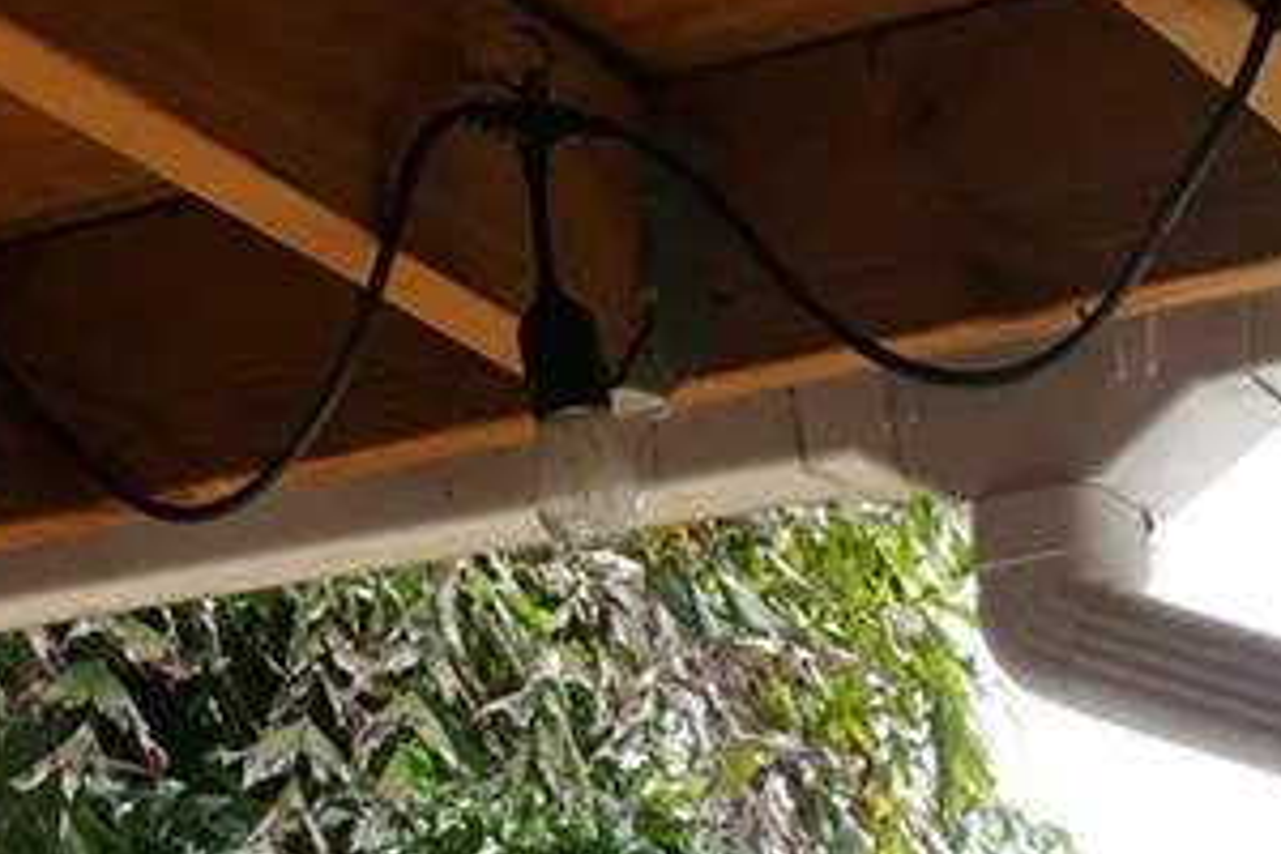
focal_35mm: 128
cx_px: 1033
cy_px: 1913
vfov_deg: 9.7
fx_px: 4554
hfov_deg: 15.9
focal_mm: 24
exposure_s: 1/100
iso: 400
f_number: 11
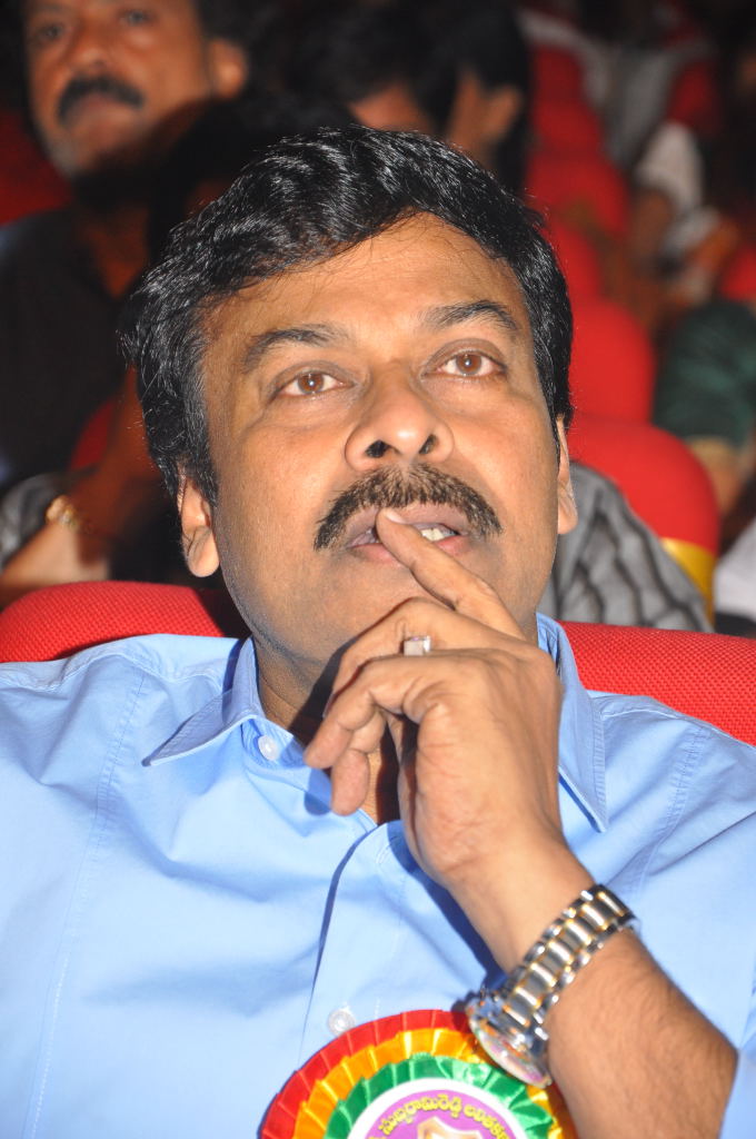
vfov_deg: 13.1
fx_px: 4974
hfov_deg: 8.7
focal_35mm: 158
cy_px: 570
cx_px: 378
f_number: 5.6
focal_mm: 105
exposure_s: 1/80
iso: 640
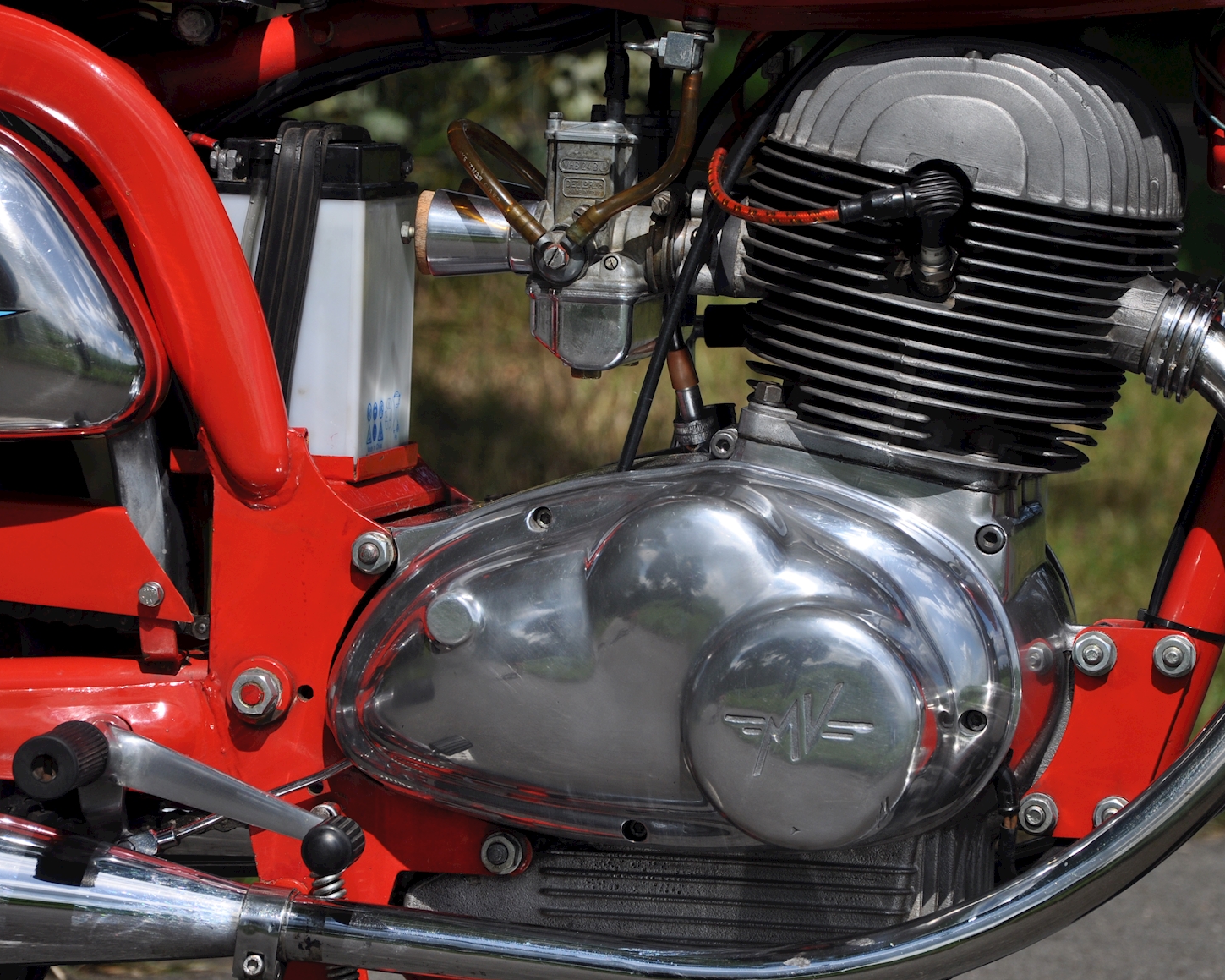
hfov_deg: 9.9
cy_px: 454
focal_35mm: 196
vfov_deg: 7.9
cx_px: 718
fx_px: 7092
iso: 200
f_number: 7.1
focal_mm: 105
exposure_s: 1/1250
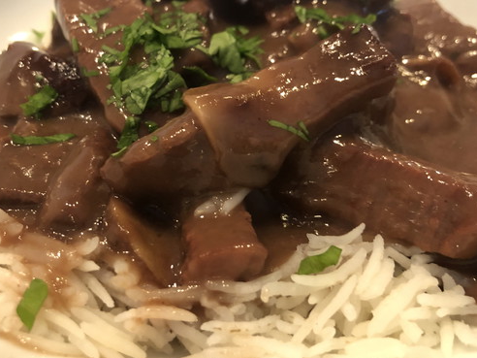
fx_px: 510
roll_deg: -3.7
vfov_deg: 38.6
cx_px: 238
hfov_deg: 50.1
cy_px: 159
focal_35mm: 37
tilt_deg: -38.9
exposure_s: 1/11
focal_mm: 4
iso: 100
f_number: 1.8
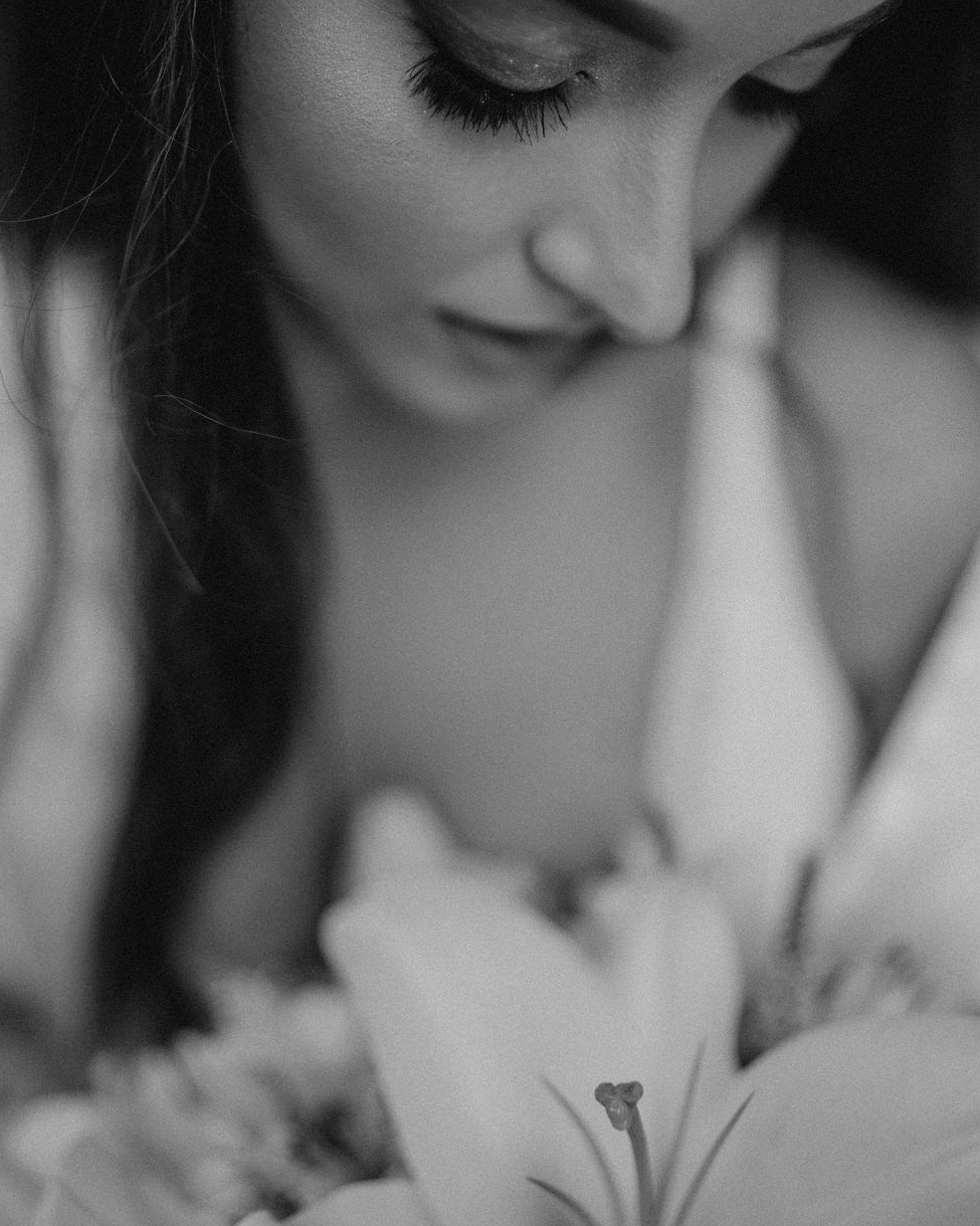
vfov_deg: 45.6
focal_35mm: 40
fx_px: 1451
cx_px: 493
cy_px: 494
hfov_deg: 37.3
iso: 64
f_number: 1.4
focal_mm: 35
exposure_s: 1/400
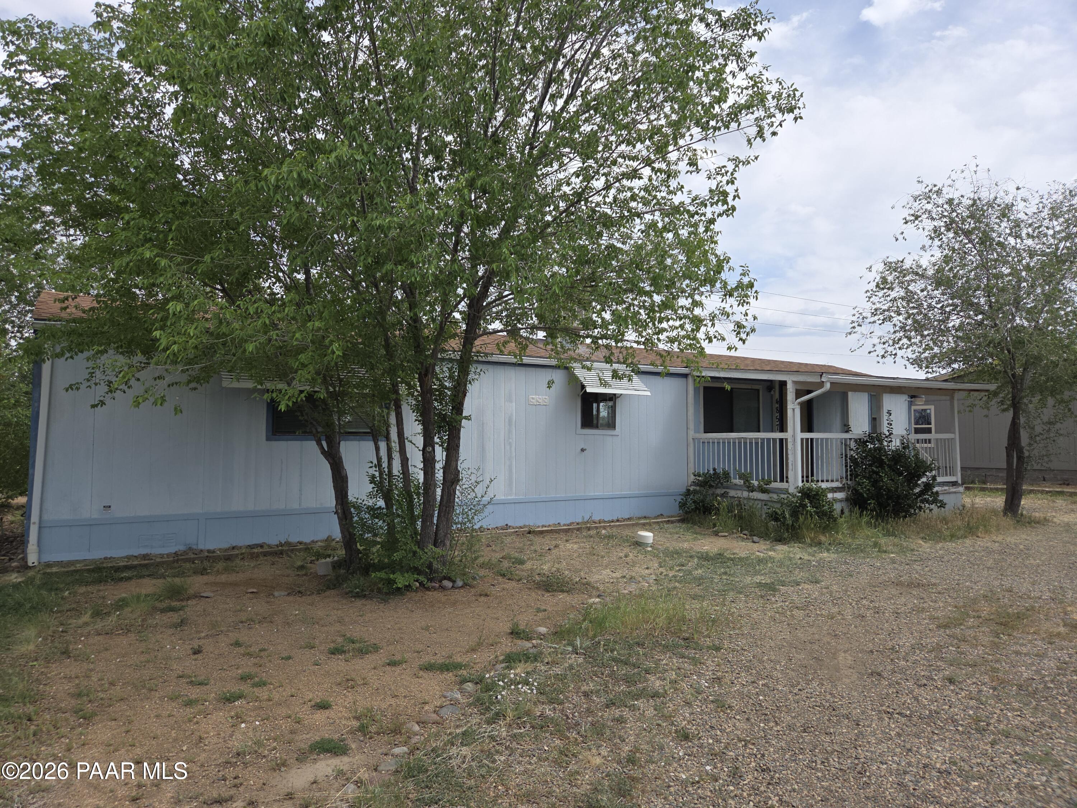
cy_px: 404
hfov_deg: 73.9
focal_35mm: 23
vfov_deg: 58.9
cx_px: 538
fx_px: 716
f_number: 1.8
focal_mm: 5.4
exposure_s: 1/1695
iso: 25
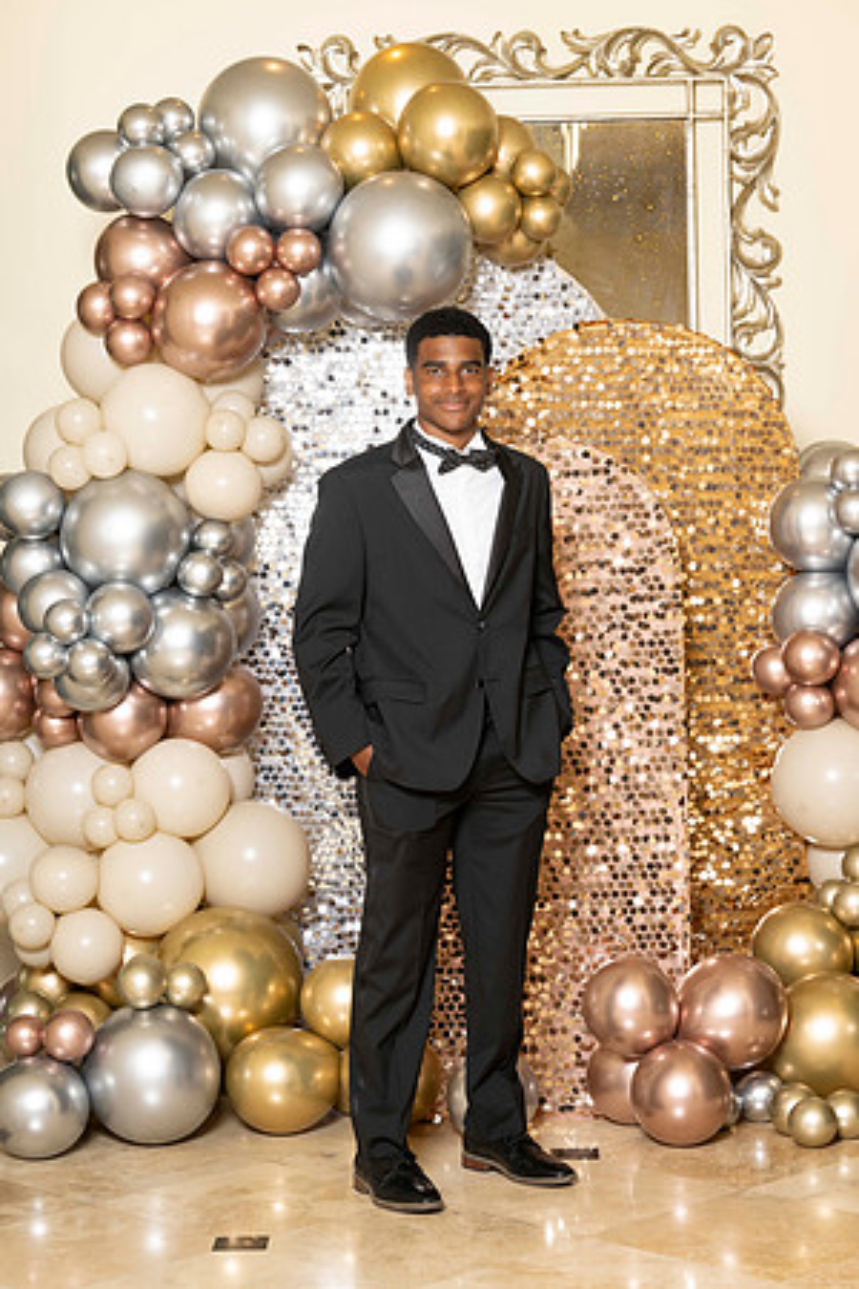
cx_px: 430
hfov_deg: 17.3
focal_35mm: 79
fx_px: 2827
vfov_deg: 25.7
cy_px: 644
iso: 250
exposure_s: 1/200
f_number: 5.6
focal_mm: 79
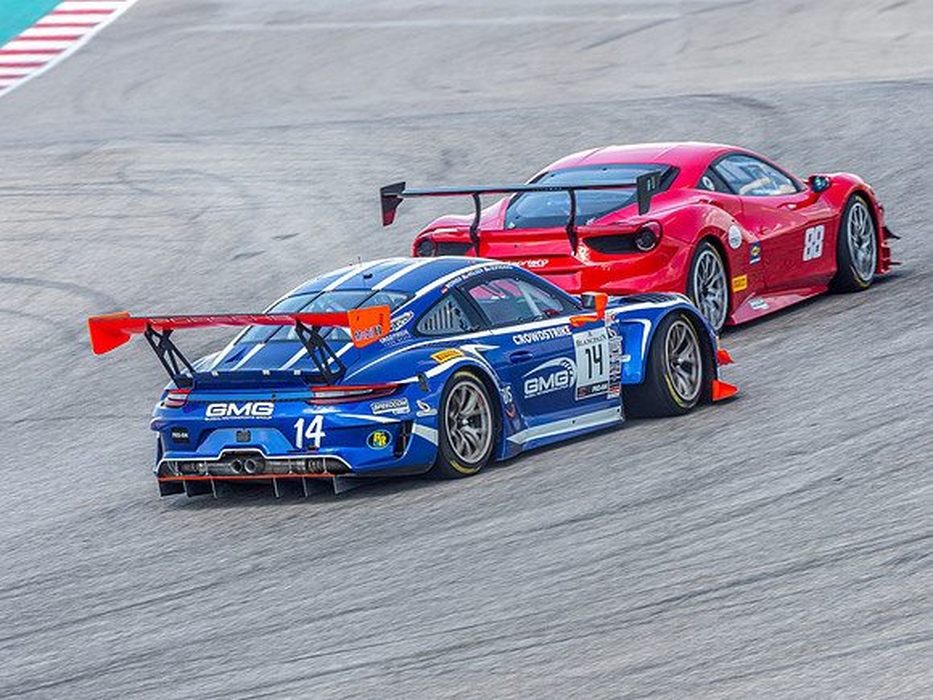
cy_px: 350
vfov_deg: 2.5
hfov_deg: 3.3
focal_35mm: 601
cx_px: 466
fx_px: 16199
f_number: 7.1
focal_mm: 300
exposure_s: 1/250
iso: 200
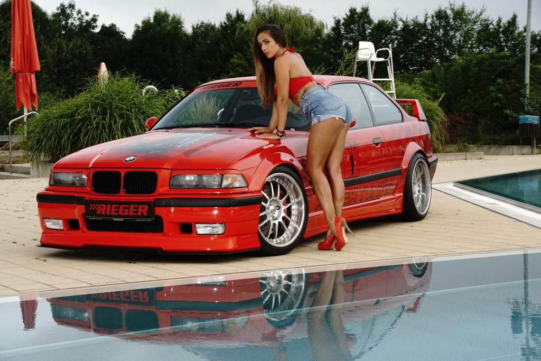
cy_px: 180
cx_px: 270
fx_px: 1127
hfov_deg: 27.0
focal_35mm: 75
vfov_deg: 18.2
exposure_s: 1/250
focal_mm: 50
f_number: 9
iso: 1250
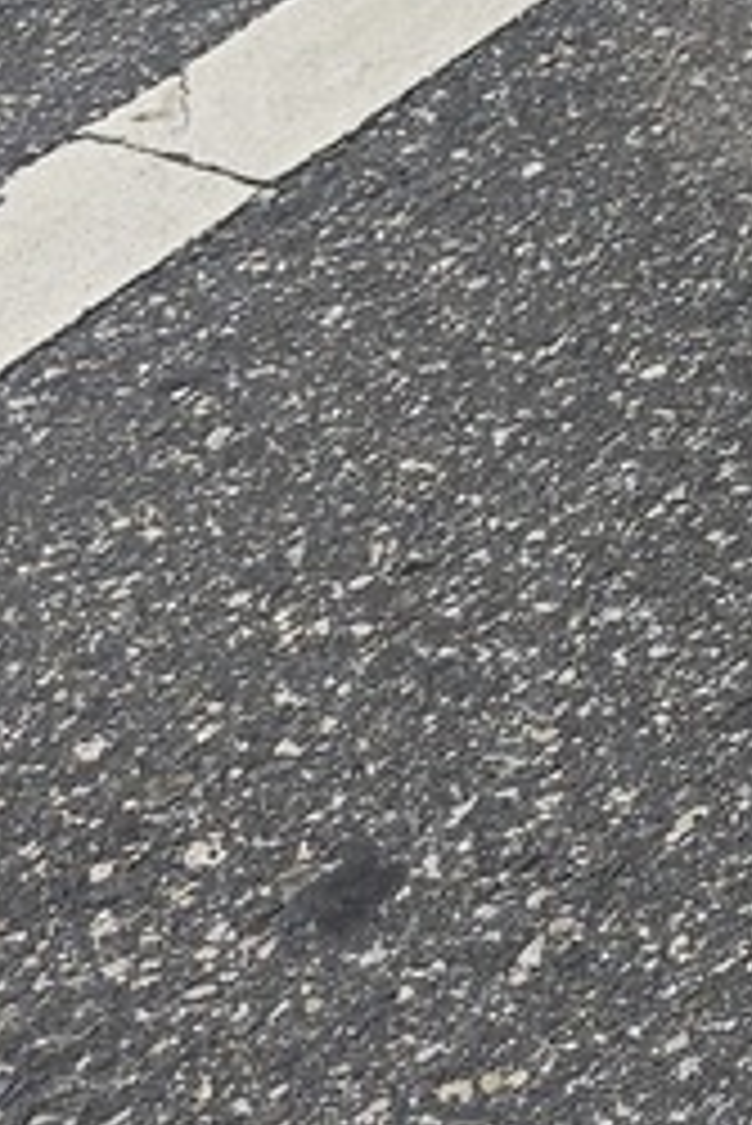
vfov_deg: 11.6
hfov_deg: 7.1
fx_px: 4787
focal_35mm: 153
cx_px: 2859
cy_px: -1350
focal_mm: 6.3
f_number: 1.7
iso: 12
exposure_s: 1/174
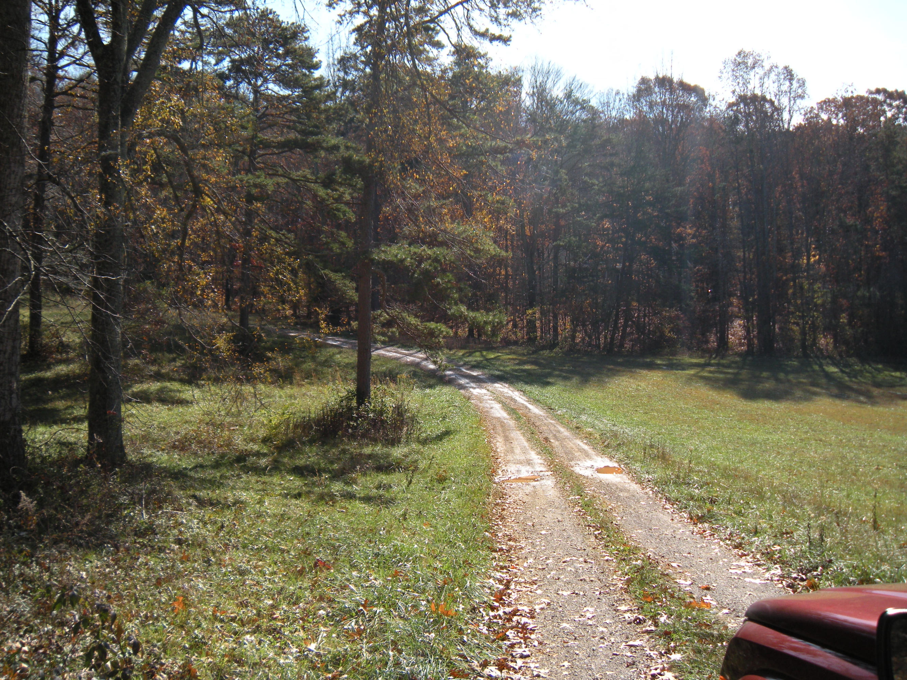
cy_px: 340
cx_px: 454
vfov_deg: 40.7
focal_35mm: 35
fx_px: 917
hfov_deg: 52.6
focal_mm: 5.9
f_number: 3.8
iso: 64
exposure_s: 1/355
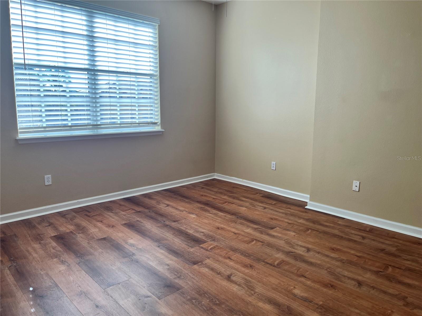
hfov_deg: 67.3
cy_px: 158
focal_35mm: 26
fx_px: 317
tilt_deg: -8.7
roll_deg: +0.2
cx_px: 211
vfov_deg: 53.1
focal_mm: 5.1
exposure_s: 1/182
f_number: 1.6
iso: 40
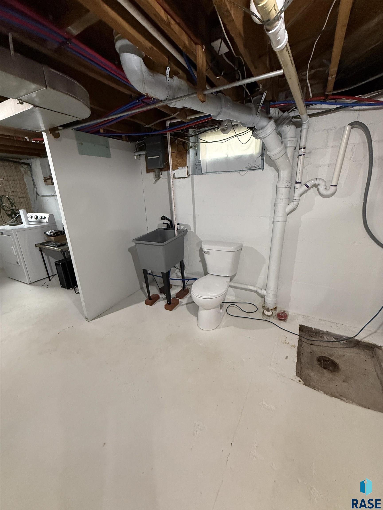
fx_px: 207
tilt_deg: -17.6
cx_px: 192
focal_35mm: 14
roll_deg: +2.1
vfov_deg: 102.1
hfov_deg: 85.7
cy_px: 255
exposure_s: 1/60
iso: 400
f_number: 2.2
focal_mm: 2.22
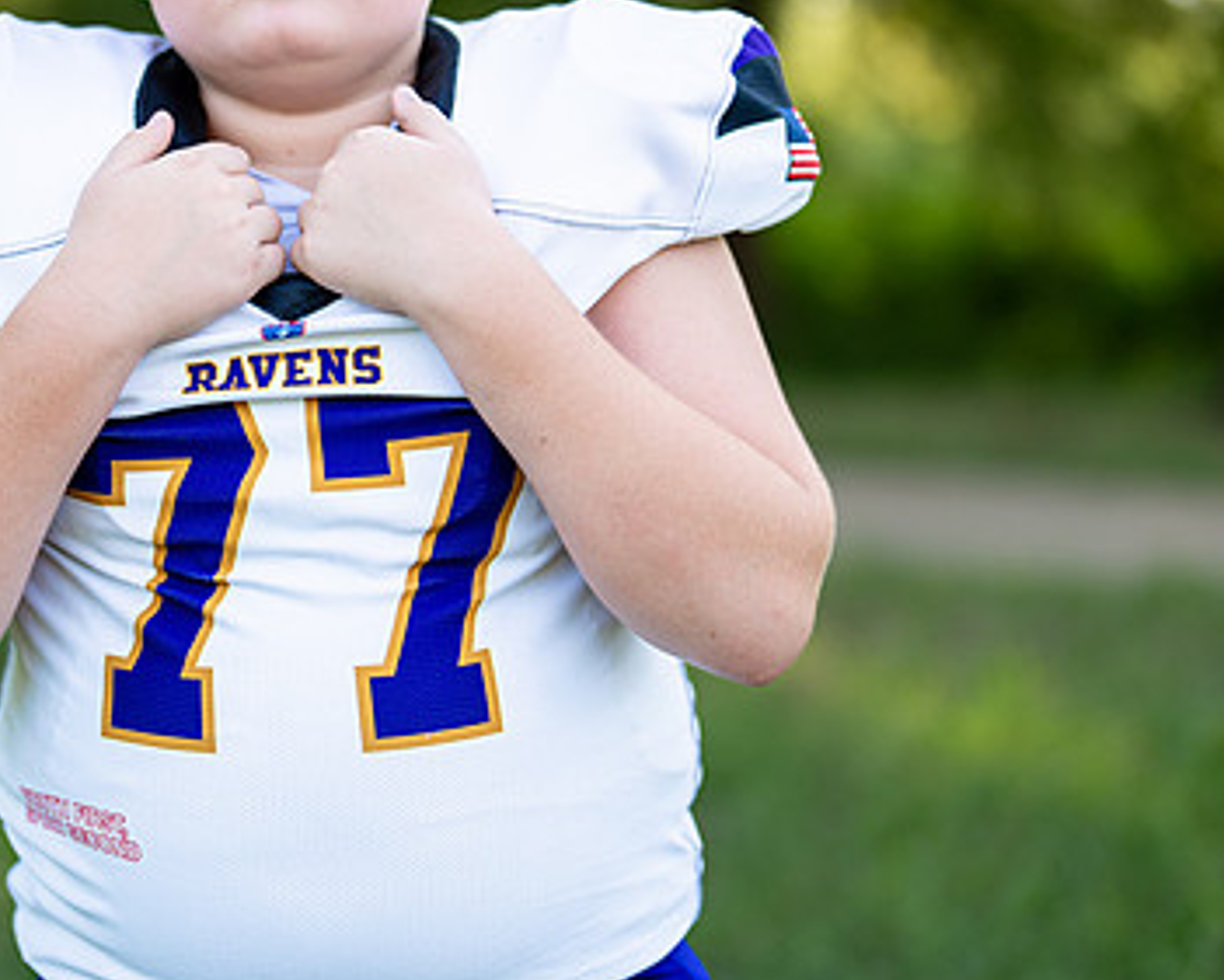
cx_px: 371
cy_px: 260
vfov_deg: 15.0
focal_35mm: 102
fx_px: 3696
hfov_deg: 18.7
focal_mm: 50
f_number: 1.2
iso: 100
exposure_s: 1/1250
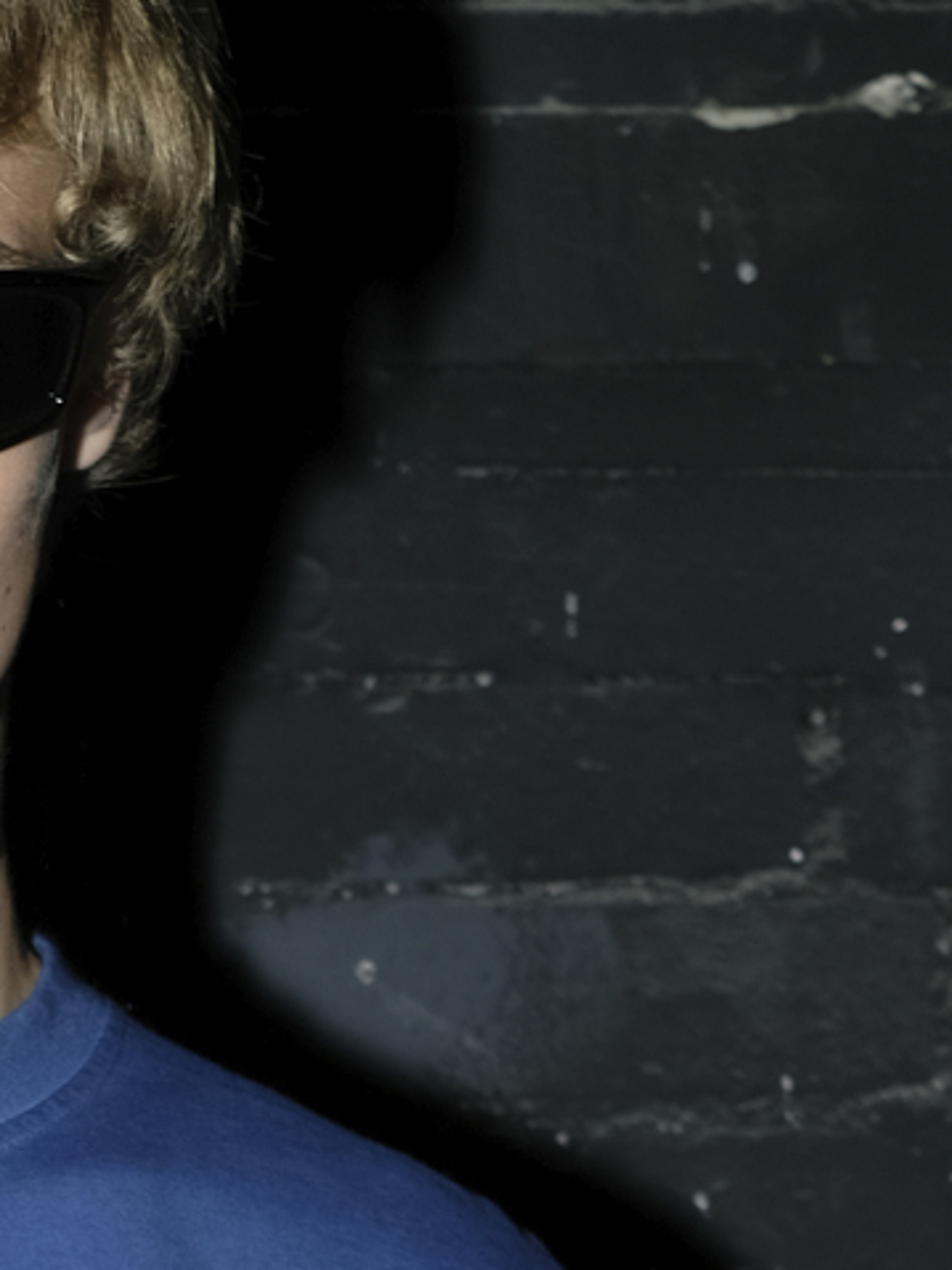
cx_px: -221
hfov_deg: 10.1
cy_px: 2097
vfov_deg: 12.8
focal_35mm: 144
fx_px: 5283
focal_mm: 23
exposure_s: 1/125
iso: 100
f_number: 4
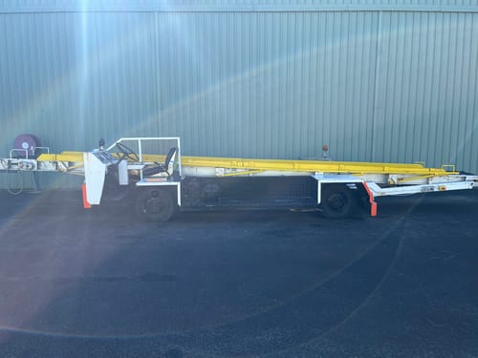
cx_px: 239
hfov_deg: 67.3
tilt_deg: -6.1
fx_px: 359
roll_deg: -1.0
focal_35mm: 26
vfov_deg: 53.1
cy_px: 179
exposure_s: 1/804
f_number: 1.6
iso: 50
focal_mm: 5.1
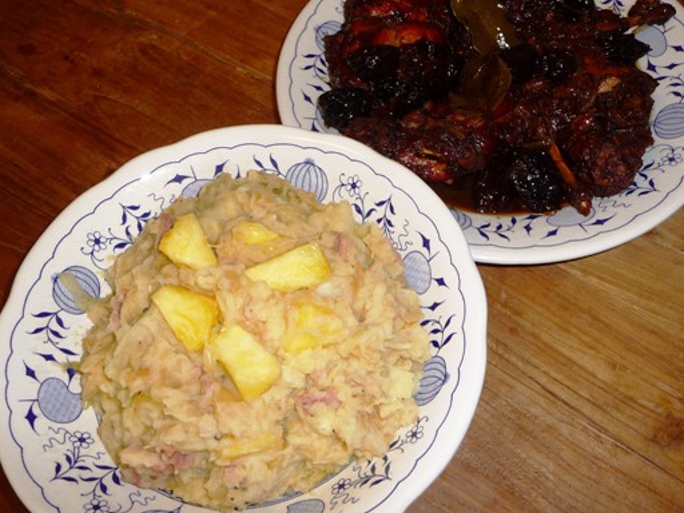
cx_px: 373
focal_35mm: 35
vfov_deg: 40.6
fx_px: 692
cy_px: 230
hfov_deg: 52.6
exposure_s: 1/30
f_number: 3.3
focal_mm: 4.7
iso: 100
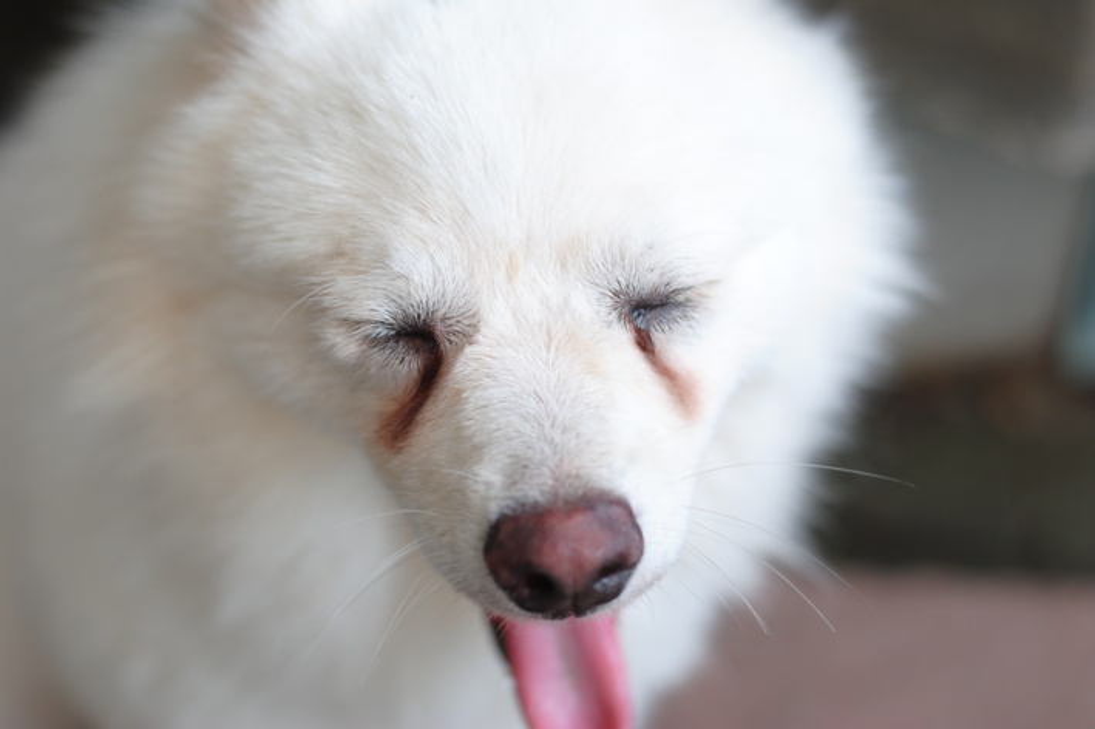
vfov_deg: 18.2
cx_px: 548
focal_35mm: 75
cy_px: 364
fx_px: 2280
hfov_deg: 27.0
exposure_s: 1/400
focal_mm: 50
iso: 200
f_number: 2.8
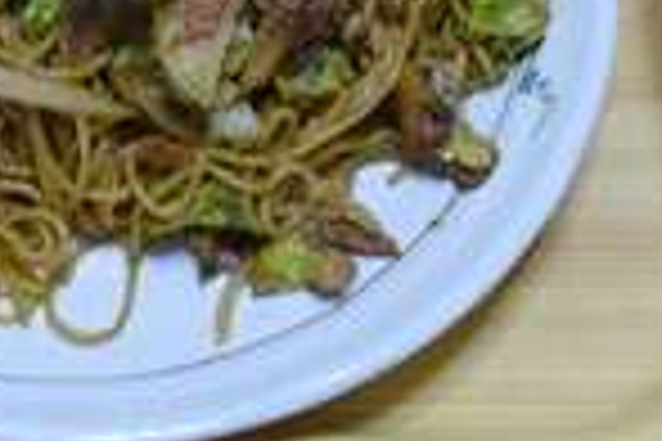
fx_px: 1747
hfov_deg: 21.1
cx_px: 86
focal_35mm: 95
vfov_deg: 13.6
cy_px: -218
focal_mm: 10.4
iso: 250
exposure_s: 1/30
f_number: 1.8
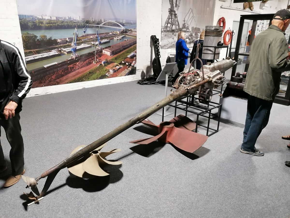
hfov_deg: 65.3
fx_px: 226
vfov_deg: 51.4
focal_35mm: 27
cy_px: 109
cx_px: 145
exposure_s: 1/100
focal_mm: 4.75
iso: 640
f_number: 1.8
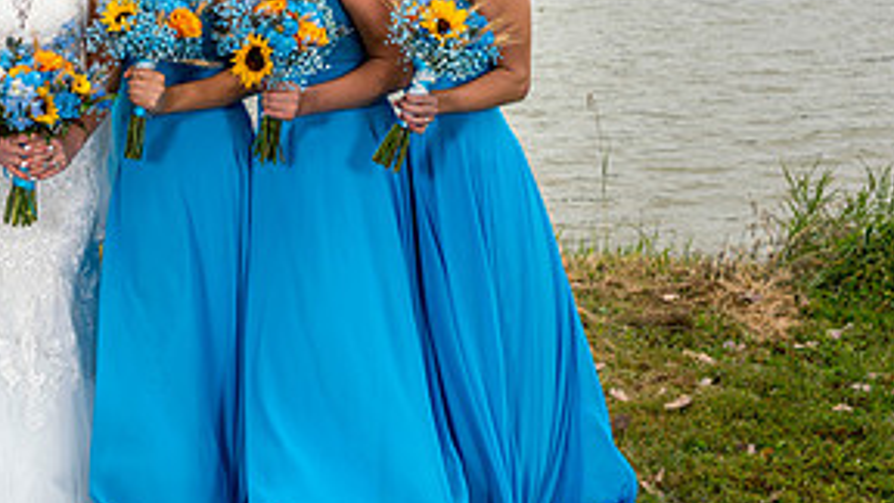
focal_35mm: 59
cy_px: 253
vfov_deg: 20.4
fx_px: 1399
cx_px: 3
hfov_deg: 32.6
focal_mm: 28
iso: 100
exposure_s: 1/500
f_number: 5
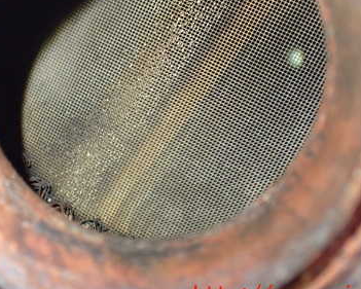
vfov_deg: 29.8
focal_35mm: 50
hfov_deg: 36.9
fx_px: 534
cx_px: 117
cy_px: 77
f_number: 2.3
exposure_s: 1/60
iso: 800
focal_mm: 5.4
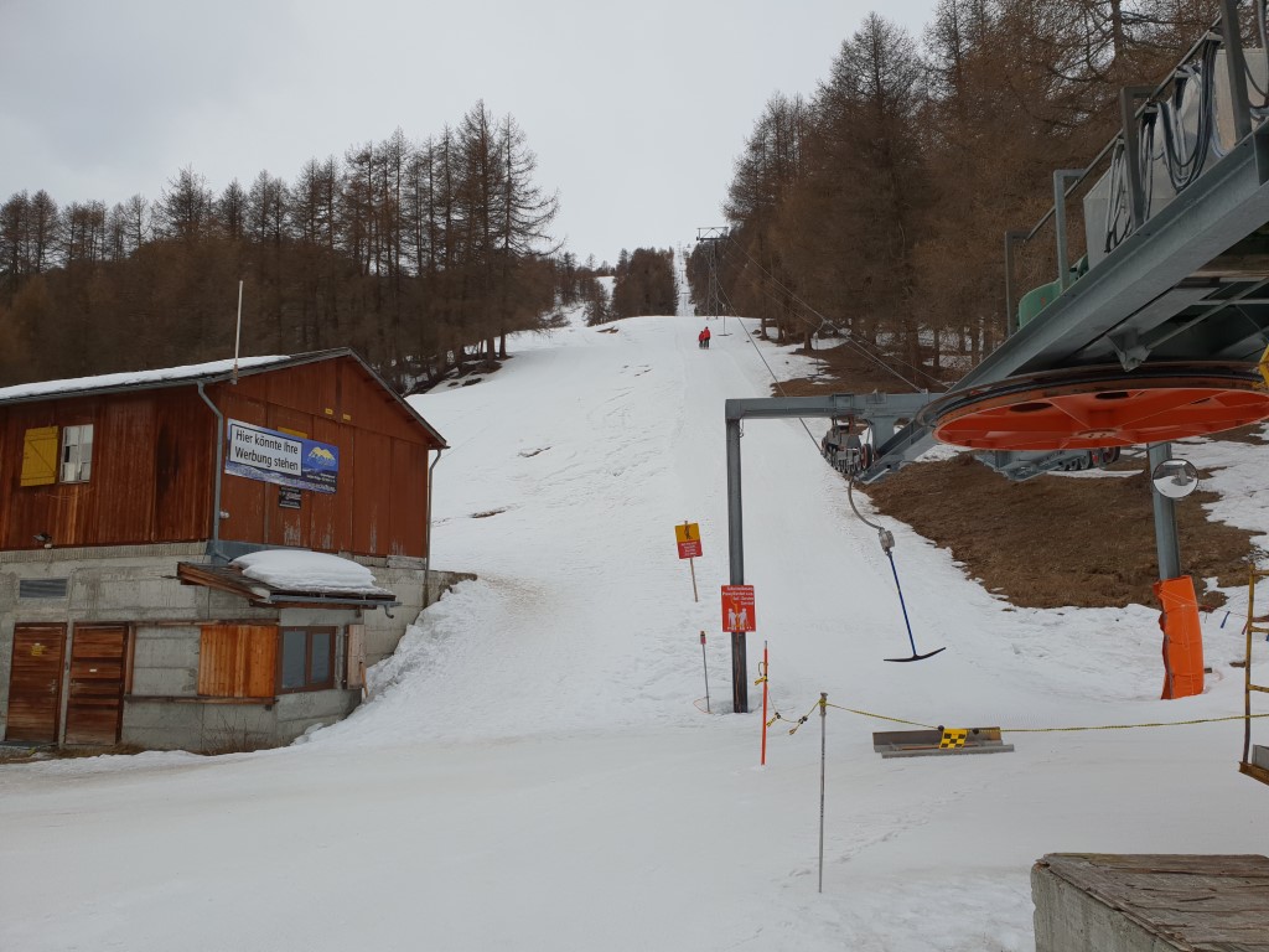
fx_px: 953
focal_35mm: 26
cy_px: 476
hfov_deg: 67.3
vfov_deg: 53.1
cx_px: 634
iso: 50
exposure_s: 1/927
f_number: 2.4
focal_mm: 4.3
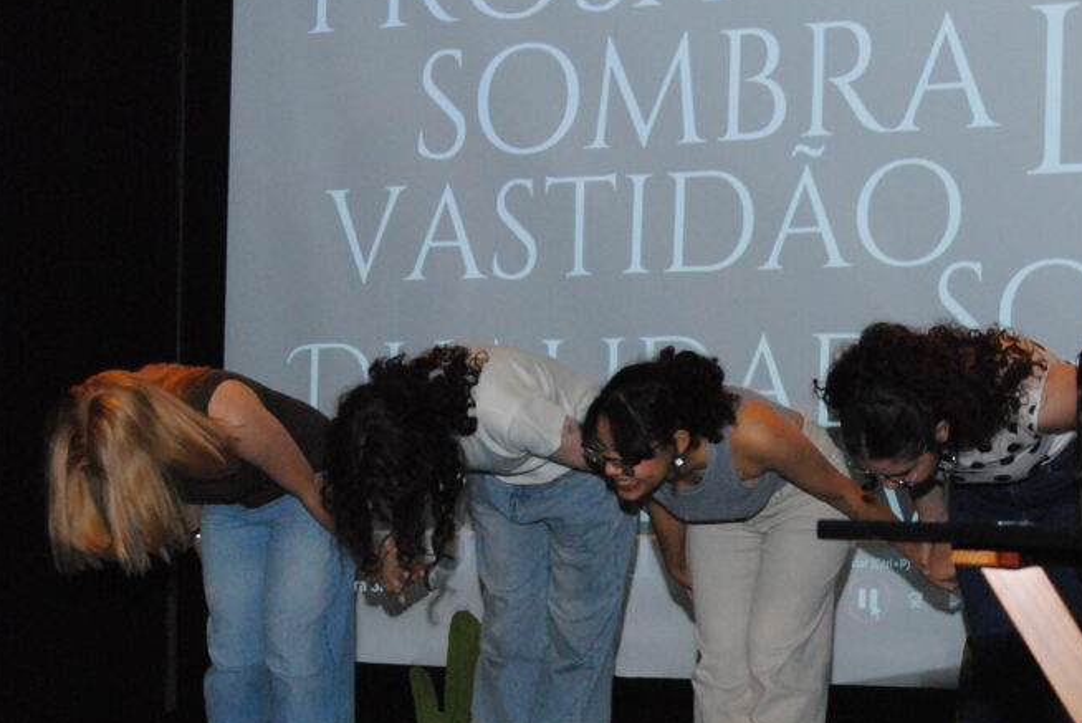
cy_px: 438
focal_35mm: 94
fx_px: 2827
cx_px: 652
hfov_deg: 21.6
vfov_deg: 14.6
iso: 1600
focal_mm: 40
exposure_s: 1/50
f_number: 5.6
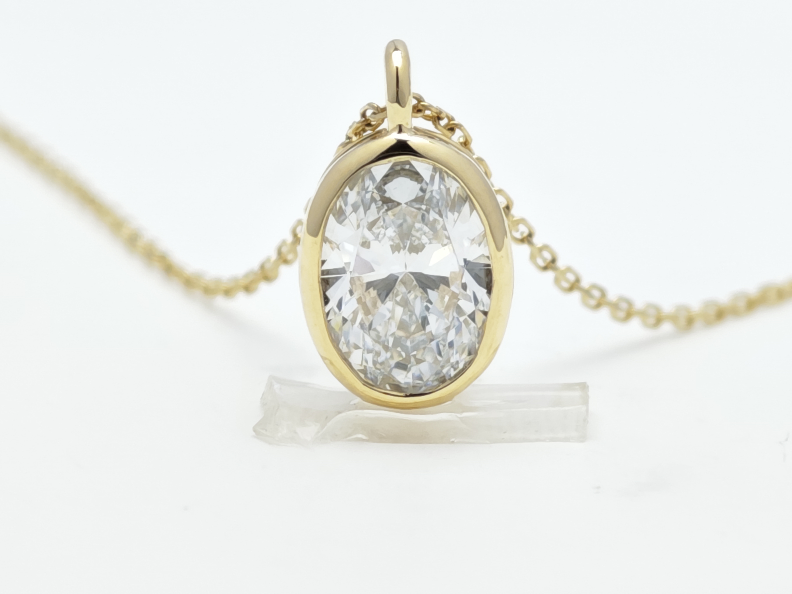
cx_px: 396
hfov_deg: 9.7
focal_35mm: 205
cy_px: 297
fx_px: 4690
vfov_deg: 7.2
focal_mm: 9
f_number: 2
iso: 320
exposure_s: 1/1600
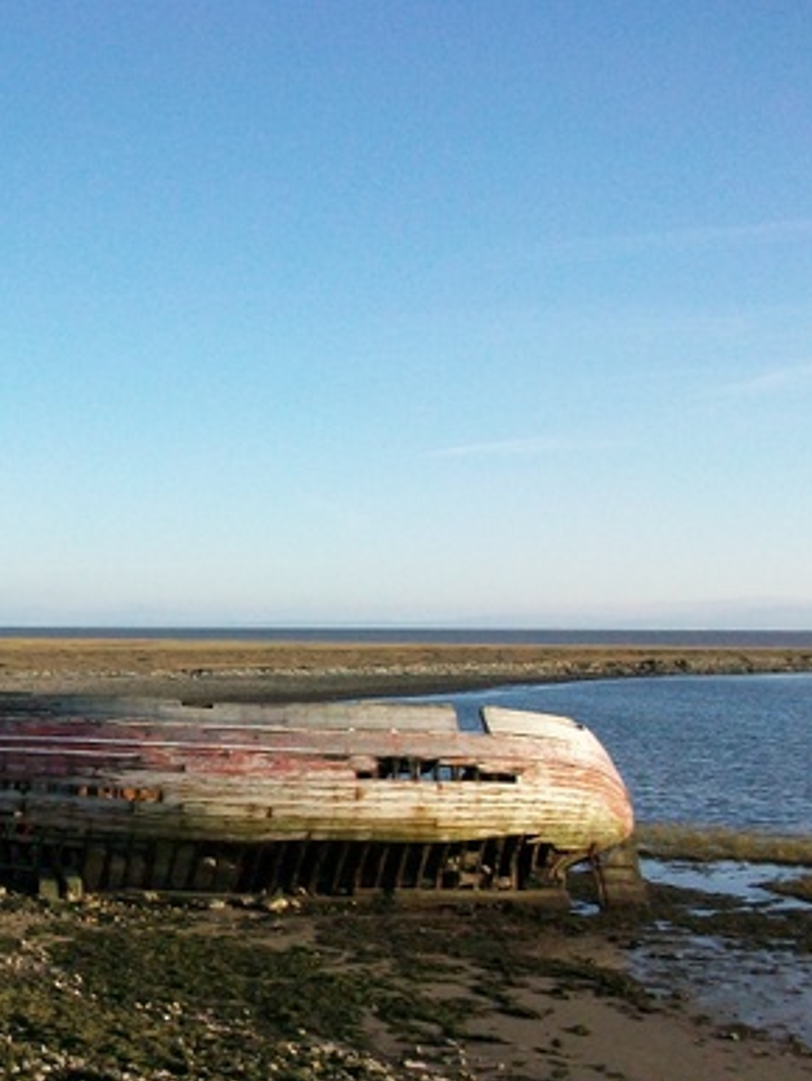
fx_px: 1656
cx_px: 45
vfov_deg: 36.1
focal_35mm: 53
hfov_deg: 26.4
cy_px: 583
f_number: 2.8
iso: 160
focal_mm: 5.7
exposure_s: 1/1280
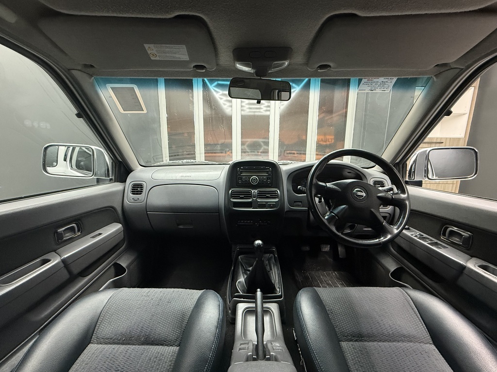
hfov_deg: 102.1
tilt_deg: -9.6
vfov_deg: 85.7
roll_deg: -0.5
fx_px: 201
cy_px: 186
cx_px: 248
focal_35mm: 14
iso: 500
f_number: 2.2
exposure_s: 1/50
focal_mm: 2.22
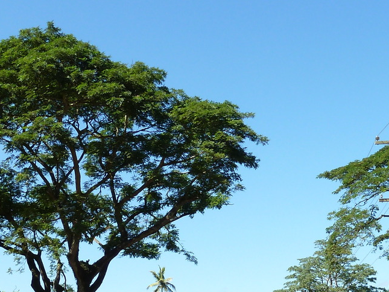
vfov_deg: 22.6
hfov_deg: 31.1
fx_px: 697
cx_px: 233
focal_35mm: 62
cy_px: 300
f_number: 4
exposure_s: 1/320
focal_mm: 4.1
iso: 80
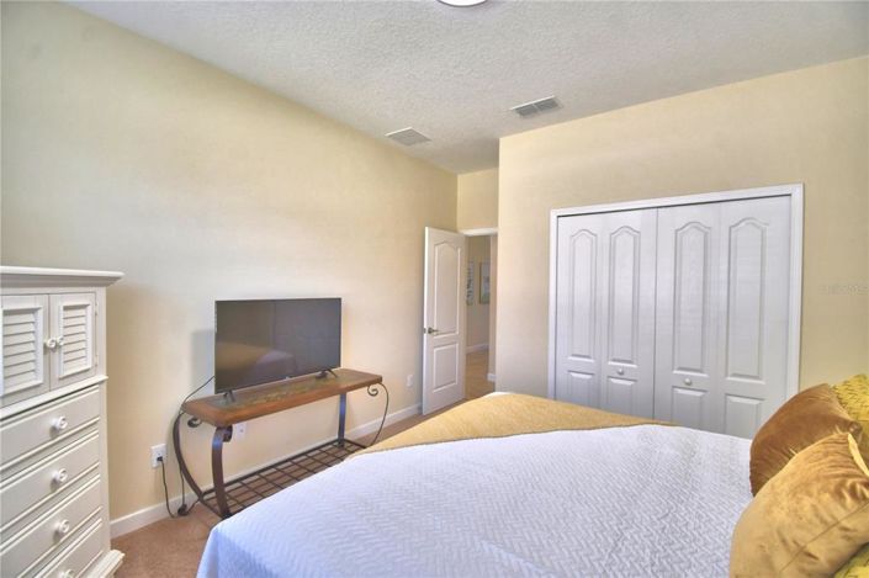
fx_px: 362
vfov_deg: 77.2
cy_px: 289
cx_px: 434
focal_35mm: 15
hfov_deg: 100.4
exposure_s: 1/100
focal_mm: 10
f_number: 4.5
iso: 400
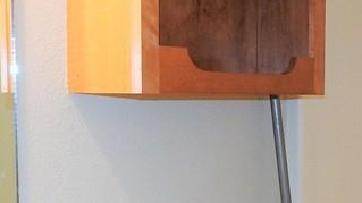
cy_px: 168
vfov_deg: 14.3
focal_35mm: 84
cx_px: 308
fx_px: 806
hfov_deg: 24.8
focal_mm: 4.3
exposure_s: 1/30
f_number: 3.3
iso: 200
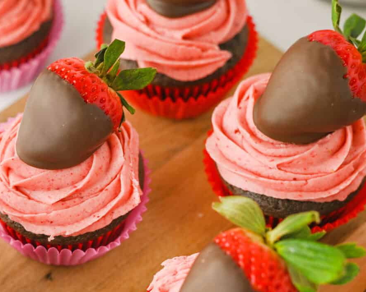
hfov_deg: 23.3
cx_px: 90
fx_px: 877
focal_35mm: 81
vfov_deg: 18.9
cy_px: 157
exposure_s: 1/100
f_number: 5
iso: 250
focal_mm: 50
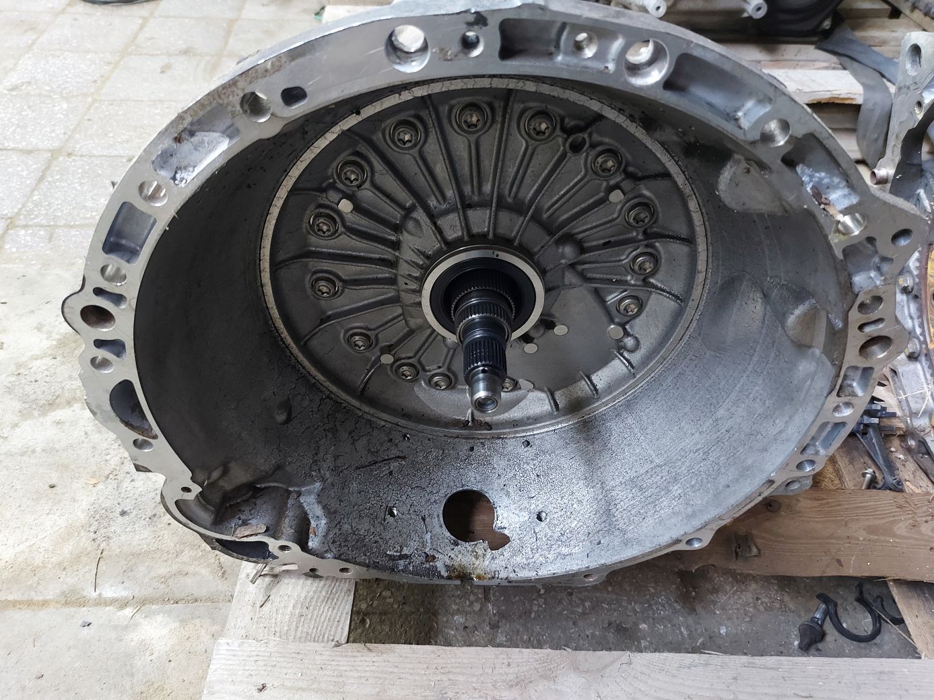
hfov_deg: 71.6
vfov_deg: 56.8
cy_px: 350
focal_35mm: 24
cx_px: 467
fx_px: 648
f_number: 1.8
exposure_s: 1/25
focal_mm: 5.23
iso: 400
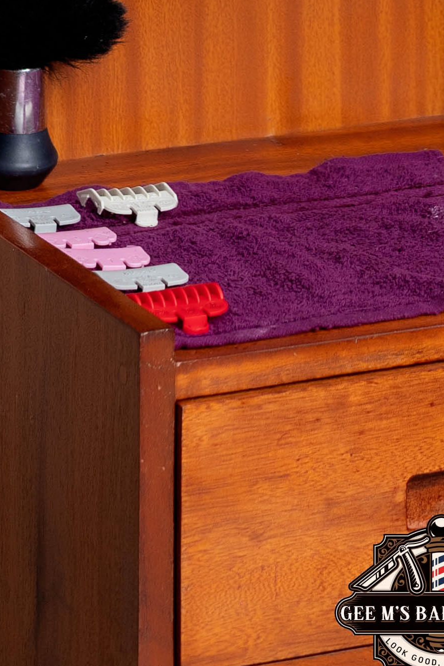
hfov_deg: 6.1
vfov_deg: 8.5
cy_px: -772
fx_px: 4179
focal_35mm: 226
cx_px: 442
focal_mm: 50
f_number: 2.8
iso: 250
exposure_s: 1/125
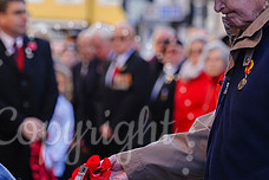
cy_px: 100
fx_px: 2518
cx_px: 132
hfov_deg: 6.1
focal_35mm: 337
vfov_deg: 4.1
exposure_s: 1/250
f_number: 4
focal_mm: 116
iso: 800
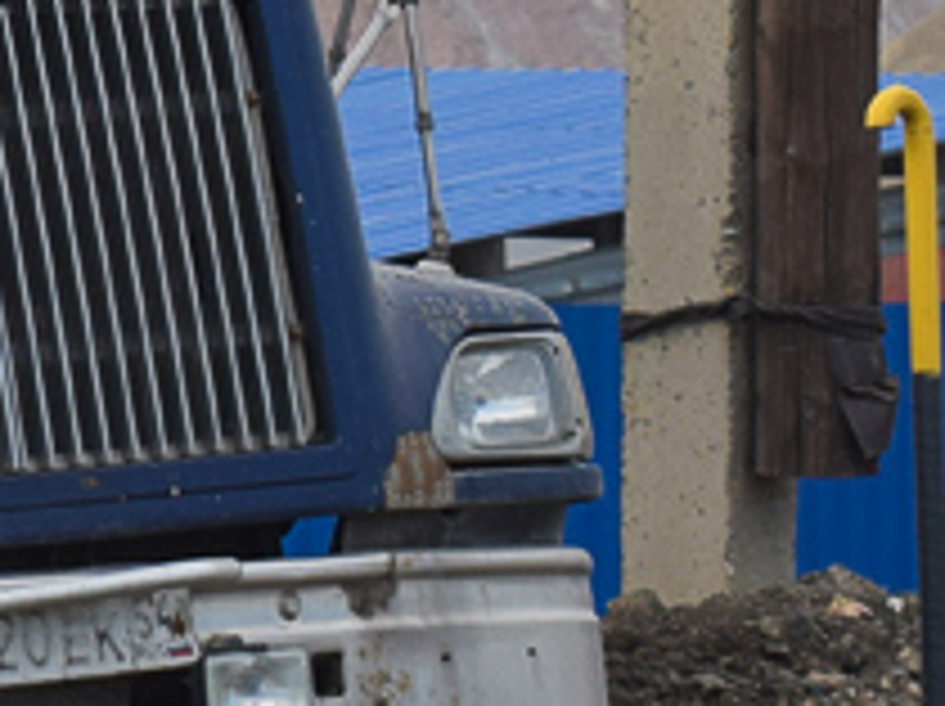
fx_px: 8999
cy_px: -99
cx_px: -1292
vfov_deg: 4.5
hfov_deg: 5.8
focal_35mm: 330
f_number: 5.6
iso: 200
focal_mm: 40
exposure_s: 1/500
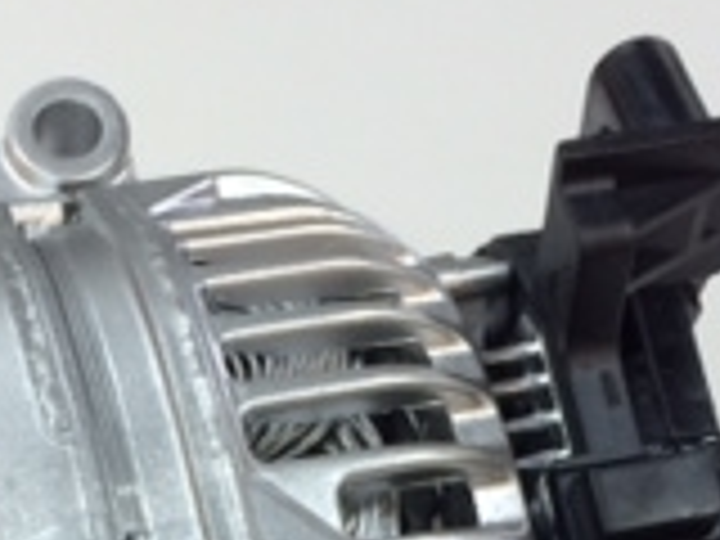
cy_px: 945
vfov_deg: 11.5
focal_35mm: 120
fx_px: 2496
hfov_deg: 16.3
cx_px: 148
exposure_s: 1/33
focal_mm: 4.12
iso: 40
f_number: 2.2
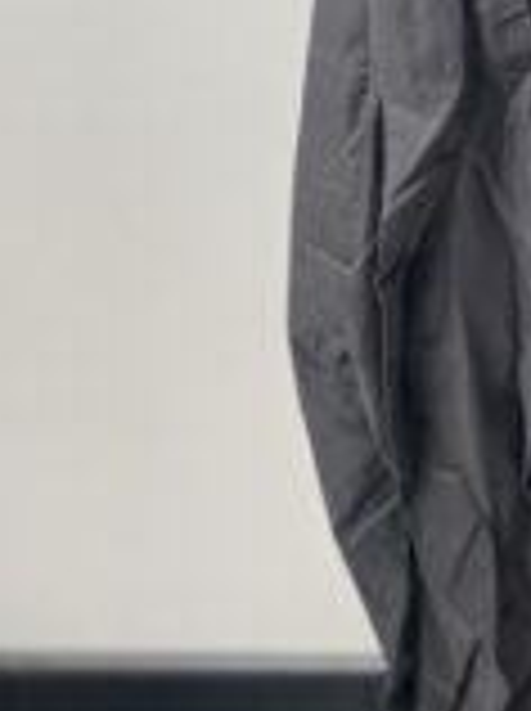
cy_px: 243
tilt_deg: -23.0
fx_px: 1354
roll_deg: -1.0
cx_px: 639
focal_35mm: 66
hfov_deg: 20.7
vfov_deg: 29.3
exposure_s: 1/60
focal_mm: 4.2
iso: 80
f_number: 1.6
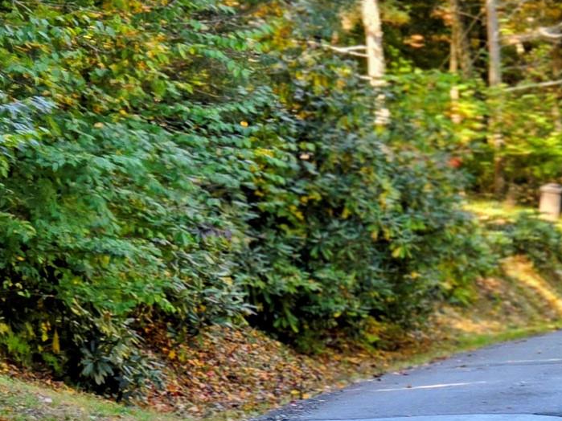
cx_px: 489
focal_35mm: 337
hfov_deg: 5.9
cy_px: 482
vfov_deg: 4.4
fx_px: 5470
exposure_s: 1/120
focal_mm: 18.6
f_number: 3.4
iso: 125
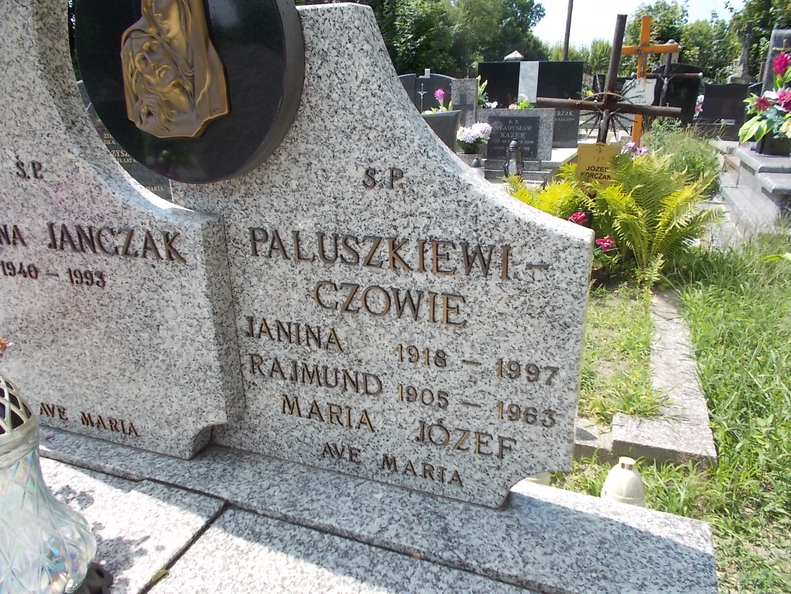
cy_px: 297
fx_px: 594
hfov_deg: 67.3
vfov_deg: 53.1
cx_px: 396
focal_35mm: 26
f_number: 3.2
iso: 80
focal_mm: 4.6
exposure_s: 1/500
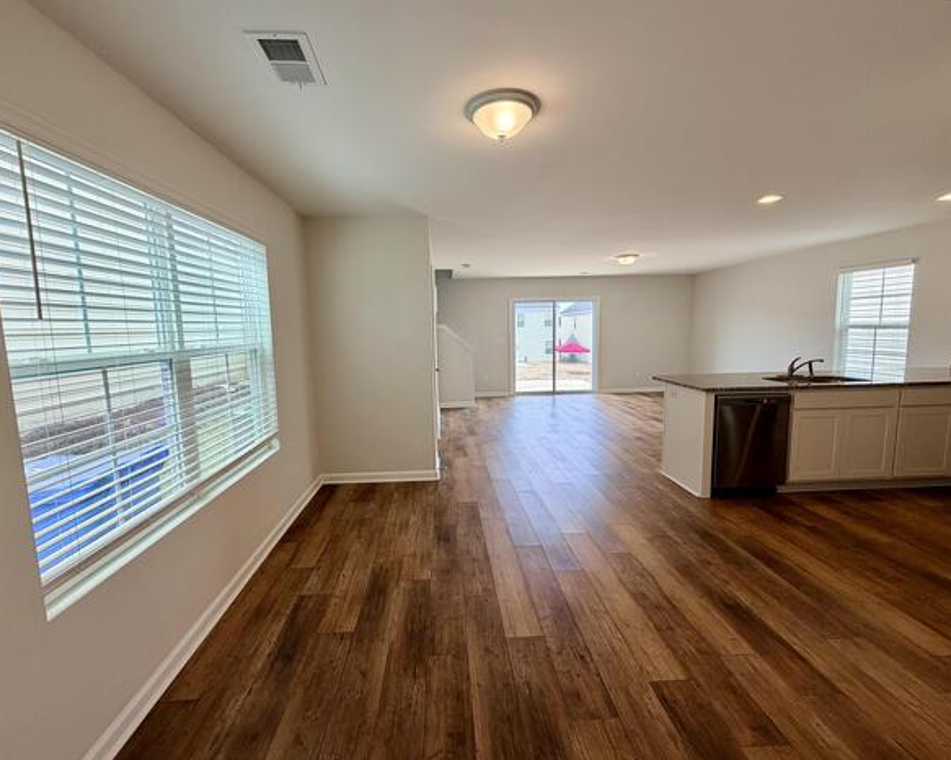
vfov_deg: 84.0
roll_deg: +1.6
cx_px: 462
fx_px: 422
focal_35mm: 15
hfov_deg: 96.8
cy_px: 372
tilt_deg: -6.8
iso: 50
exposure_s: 1/120
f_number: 2.2
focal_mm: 2.22
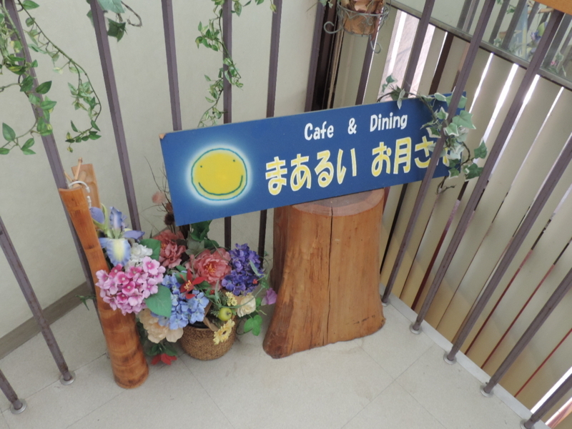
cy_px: 214
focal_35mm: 30
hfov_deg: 60.0
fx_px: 496
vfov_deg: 46.8
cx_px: 286
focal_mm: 5.3
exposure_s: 1/25
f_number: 3.1
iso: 400
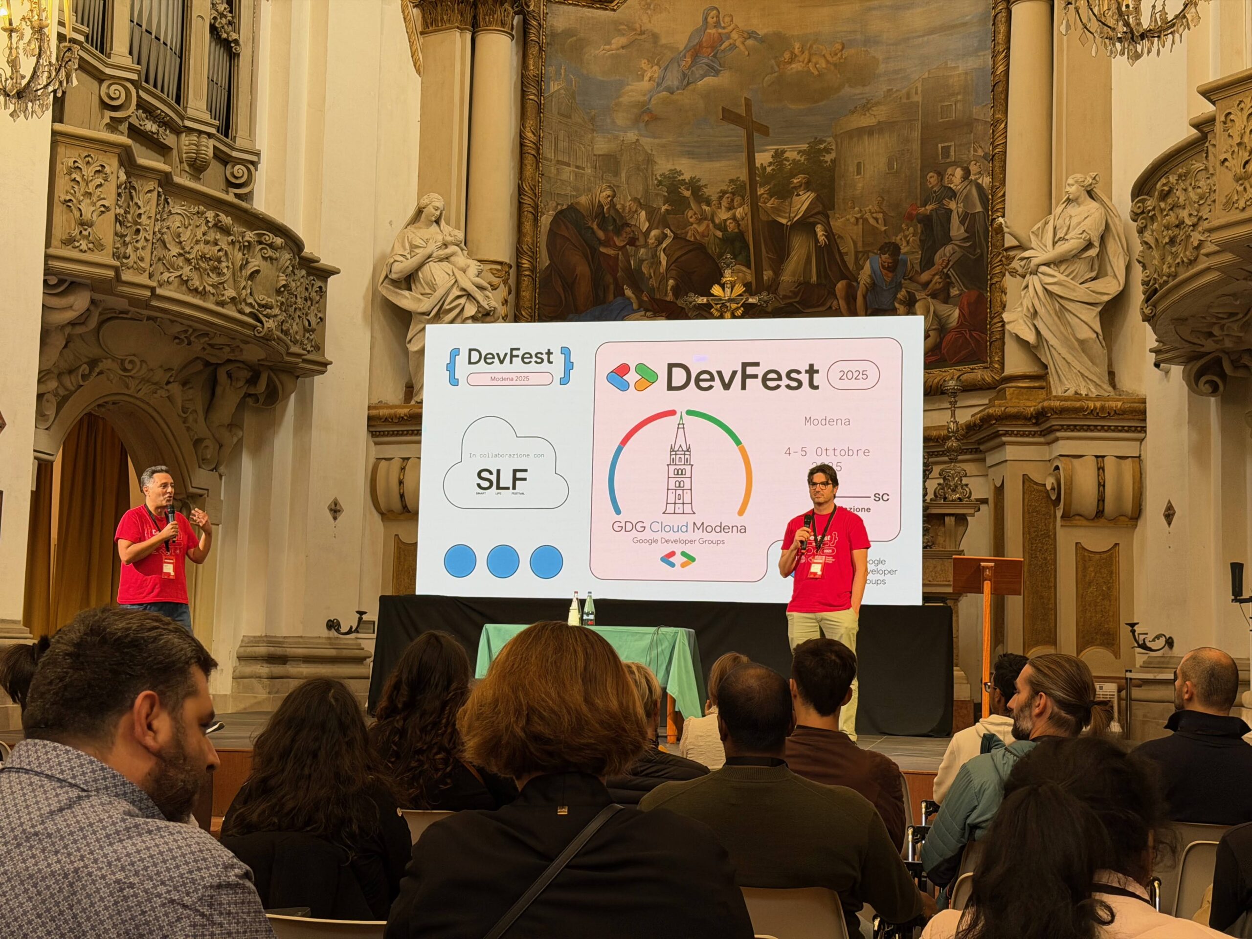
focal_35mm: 48
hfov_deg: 39.7
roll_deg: -1.2
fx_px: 1736
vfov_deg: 30.3
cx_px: 626
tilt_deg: +6.5
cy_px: 470
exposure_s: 1/50
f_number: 1.78
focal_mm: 6.76
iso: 125
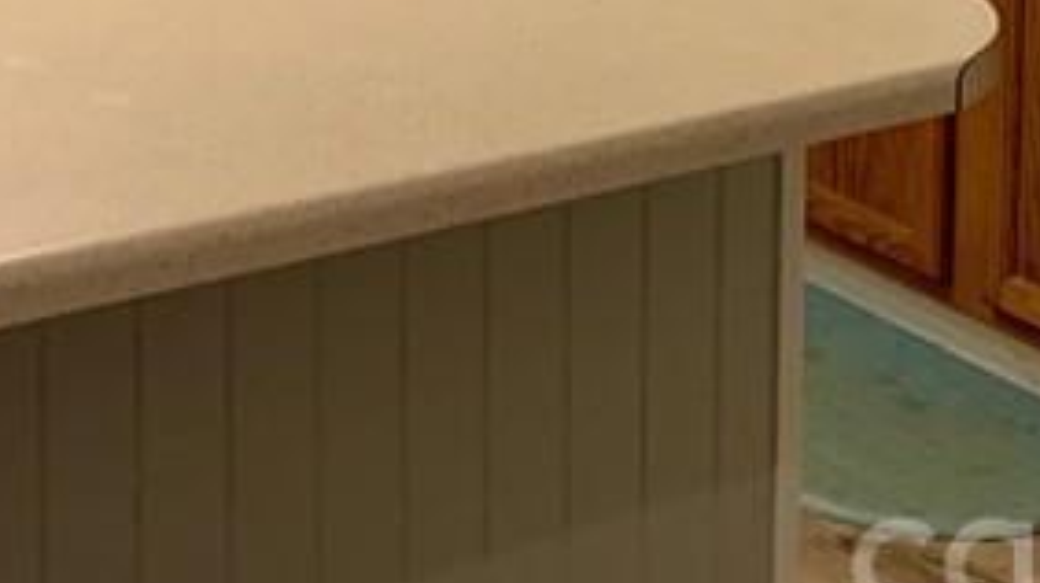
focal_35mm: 103
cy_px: -598
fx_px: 2838
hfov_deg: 20.3
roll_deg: +0.3
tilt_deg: -5.6
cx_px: 70
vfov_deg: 10.7
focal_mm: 4.25
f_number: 1.8
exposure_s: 1/60
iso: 125
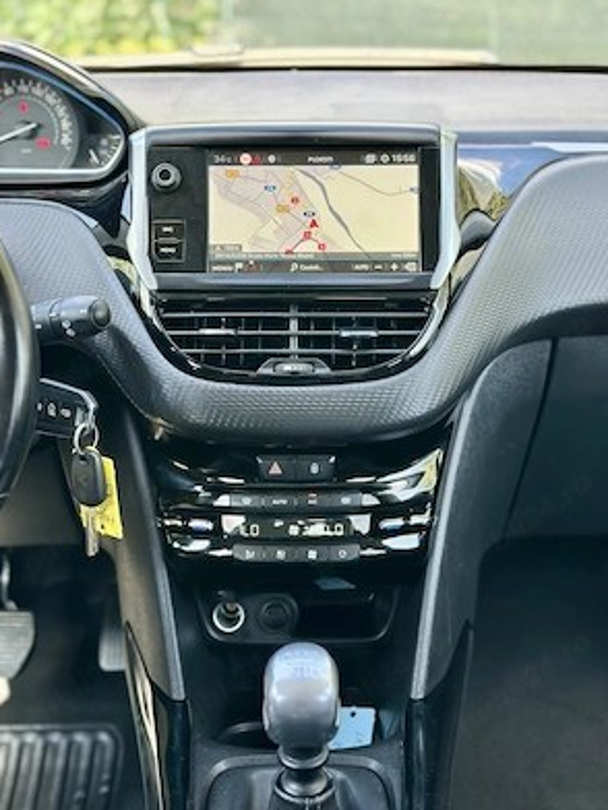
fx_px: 1148
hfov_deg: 29.7
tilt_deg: -19.1
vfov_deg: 38.9
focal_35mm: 49
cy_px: 401
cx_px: 306
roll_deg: -1.2
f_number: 1.78
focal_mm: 6.86
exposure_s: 1/172
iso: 80
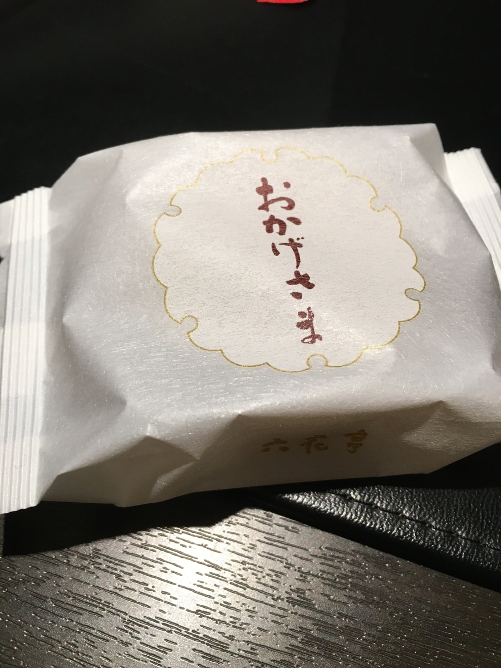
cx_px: 250
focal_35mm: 29
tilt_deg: -58.5
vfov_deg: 61.7
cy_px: 334
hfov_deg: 48.2
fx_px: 560
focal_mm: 4.15
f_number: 2.2
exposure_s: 1/30
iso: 40
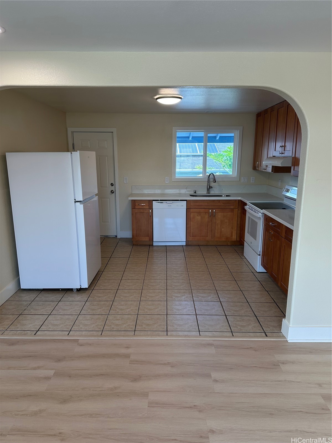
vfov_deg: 71.6
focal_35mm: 24
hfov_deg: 56.8
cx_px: 166
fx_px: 307
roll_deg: -0.3
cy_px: 222
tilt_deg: -11.9
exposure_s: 1/133
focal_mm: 6.86
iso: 100
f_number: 1.78
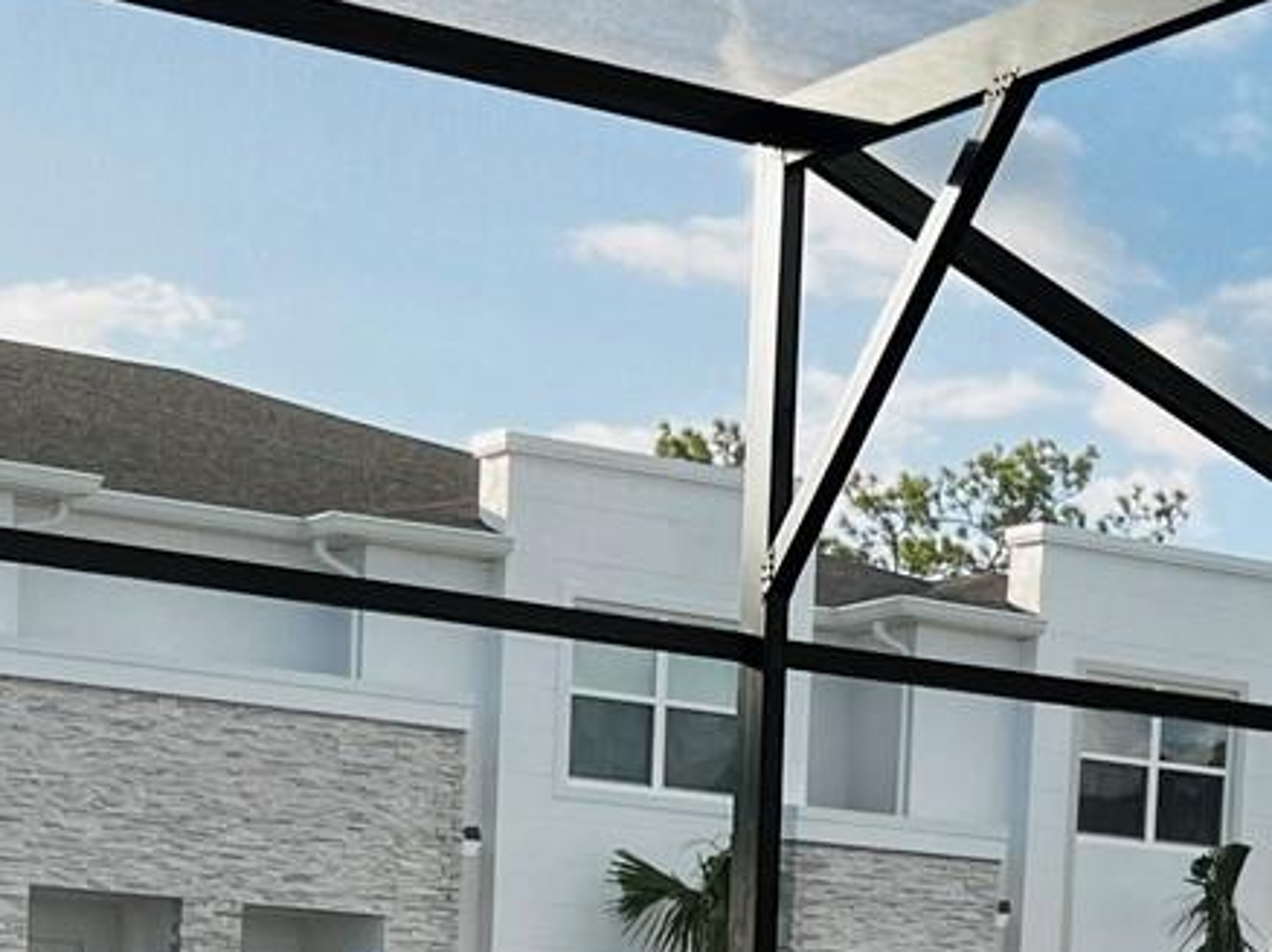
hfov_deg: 20.3
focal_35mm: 95
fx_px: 3489
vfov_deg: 14.7
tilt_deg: -4.7
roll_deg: -3.3
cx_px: 1133
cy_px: 1341
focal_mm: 5.7
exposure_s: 1/1621
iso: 50
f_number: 1.5
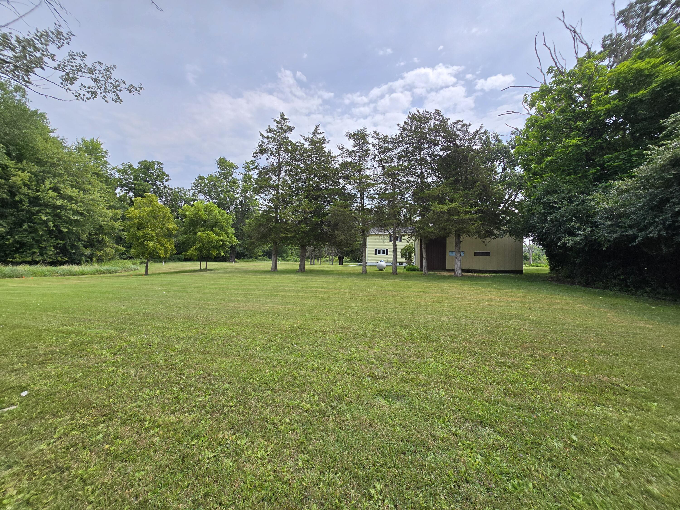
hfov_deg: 106.2
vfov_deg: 89.9
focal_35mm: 13
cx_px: 340
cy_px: 255
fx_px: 255
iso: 50
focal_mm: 2.2
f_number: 2.2
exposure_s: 1/1854
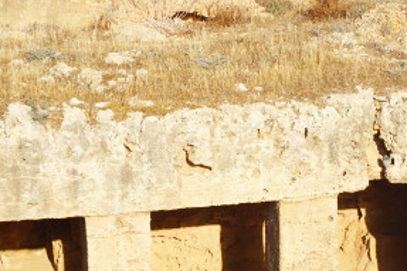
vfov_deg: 11.7
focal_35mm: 117
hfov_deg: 17.2
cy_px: 162
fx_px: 1322
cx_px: 374
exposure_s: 1/80
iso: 100
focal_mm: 28
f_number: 13
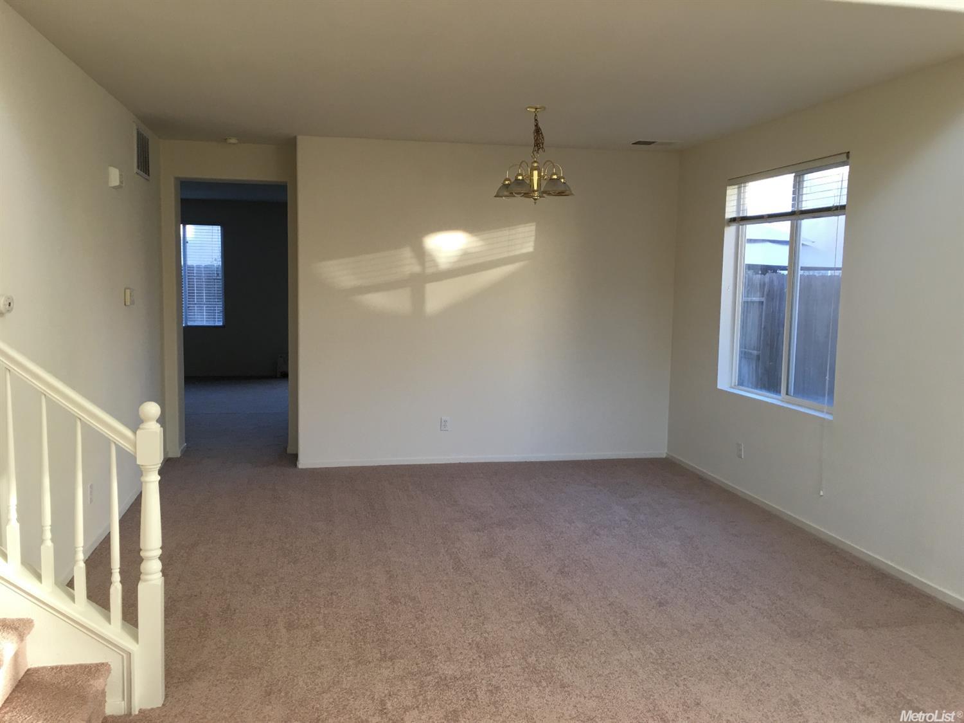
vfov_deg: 48.2
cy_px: 362
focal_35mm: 29
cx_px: 482
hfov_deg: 61.7
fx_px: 807
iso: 32
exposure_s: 1/40
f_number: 2.2
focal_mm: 4.15
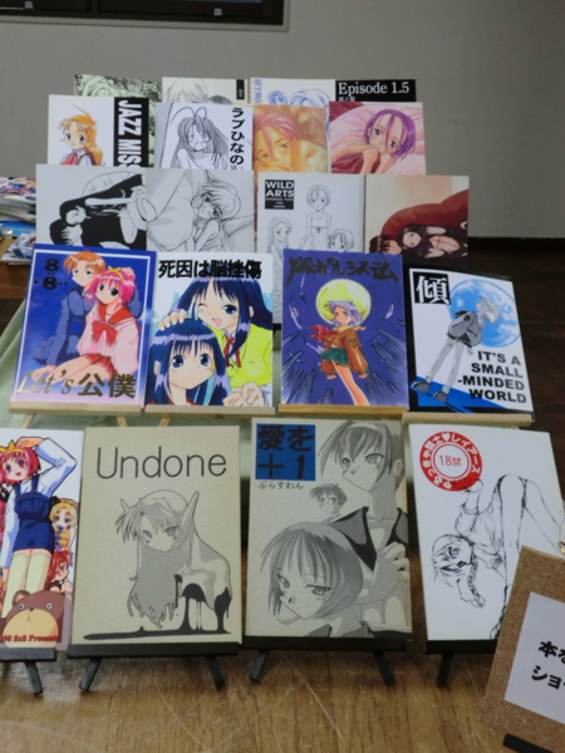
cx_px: 282
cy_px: 376
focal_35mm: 45
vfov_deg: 42.1
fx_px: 979
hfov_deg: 32.2
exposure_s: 1/60
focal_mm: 8.2
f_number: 4.3
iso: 160
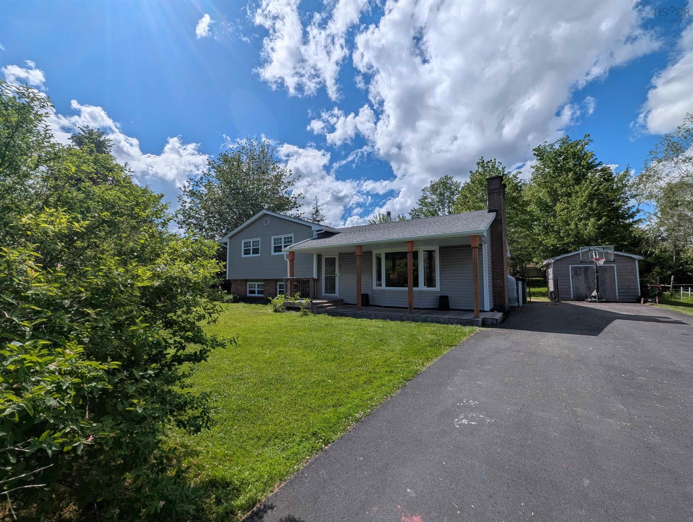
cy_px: 261
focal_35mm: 13
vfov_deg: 90.1
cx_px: 346
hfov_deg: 106.1
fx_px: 261
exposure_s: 1/4219
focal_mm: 1.95
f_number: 2.2
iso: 46
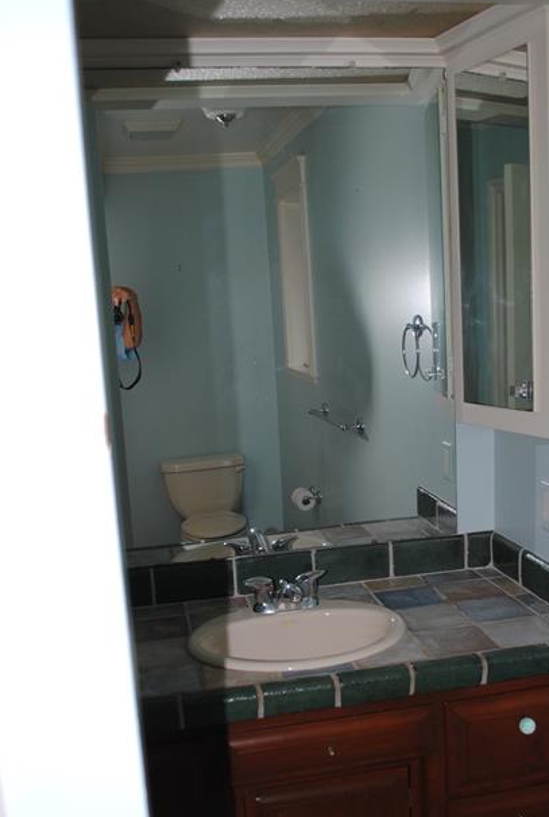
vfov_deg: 50.2
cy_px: 497
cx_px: 323
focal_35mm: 38
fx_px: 865
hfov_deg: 35.1
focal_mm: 20
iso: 200
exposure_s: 1/60
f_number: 3.8
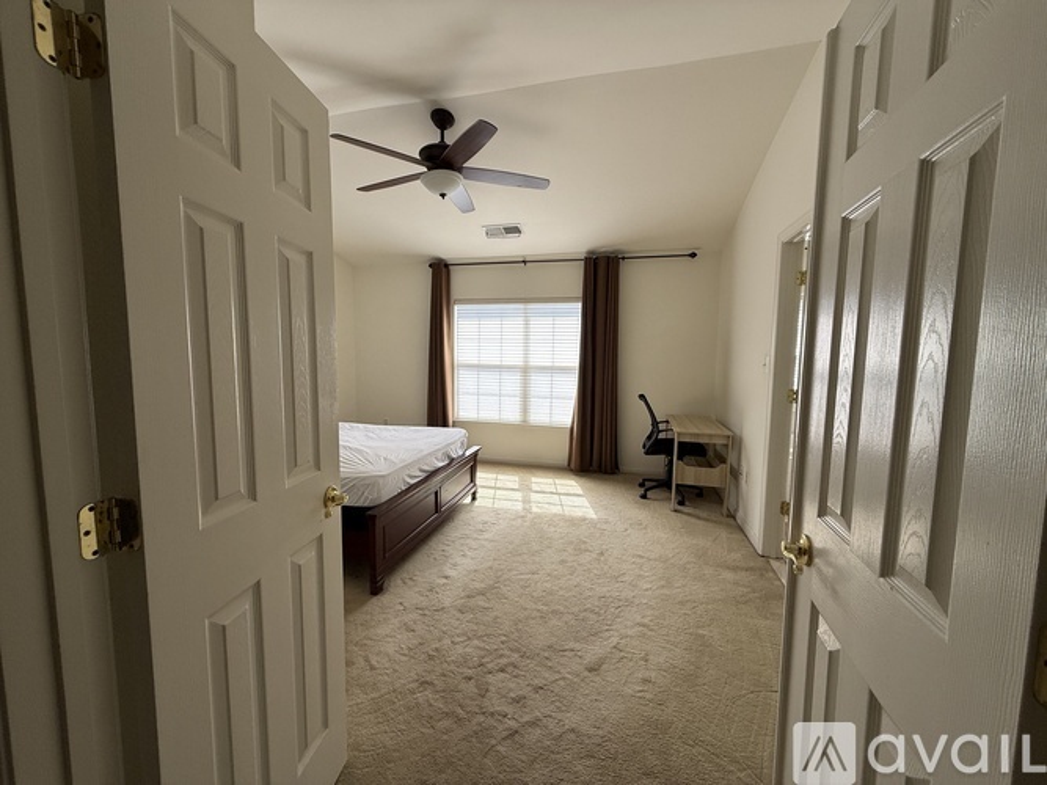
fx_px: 423
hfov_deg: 102.1
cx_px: 524
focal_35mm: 14
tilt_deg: -4.9
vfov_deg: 85.7
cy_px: 392
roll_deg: -1.1
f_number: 2.2
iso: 64
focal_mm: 2.22
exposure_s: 1/200
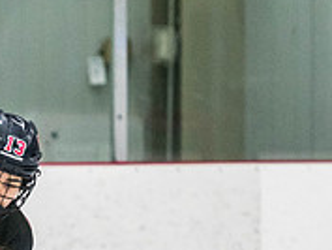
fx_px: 6987
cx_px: -54
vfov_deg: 2.0
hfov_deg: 2.7
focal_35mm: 728
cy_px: 389
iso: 1600
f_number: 2.8
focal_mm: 135
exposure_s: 1/640
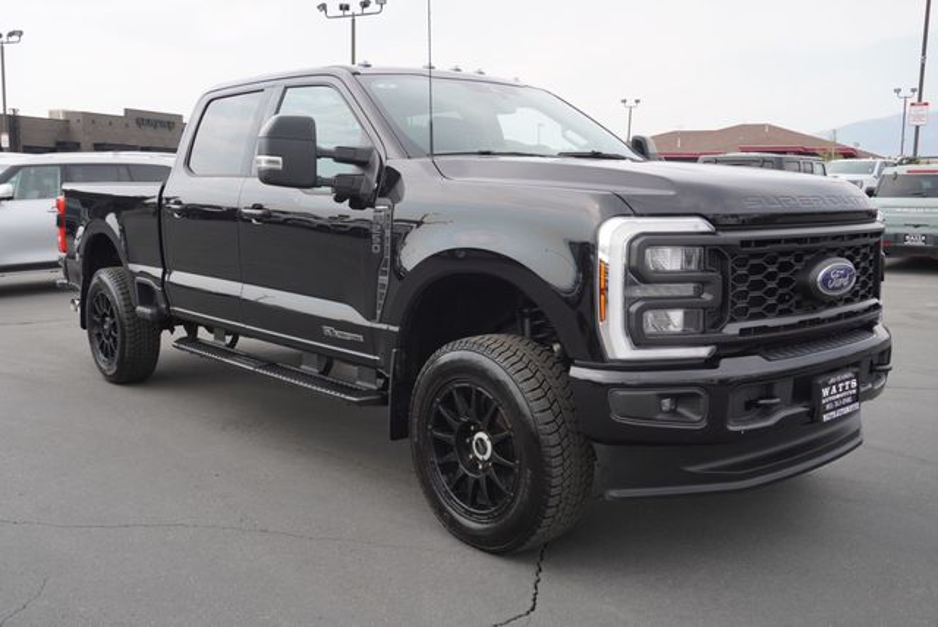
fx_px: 900
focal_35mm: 34
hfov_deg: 55.1
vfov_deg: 38.4
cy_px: 314
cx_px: 469
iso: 100
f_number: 6.3
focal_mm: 23
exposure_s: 1/160
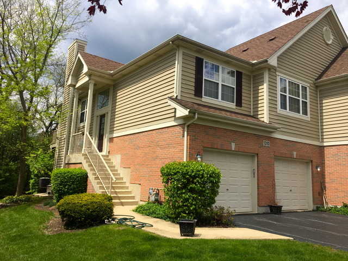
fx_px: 292
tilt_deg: +9.0
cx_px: 174
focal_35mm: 29
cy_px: 130
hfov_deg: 61.7
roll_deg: -4.0
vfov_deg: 48.2
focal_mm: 4.15
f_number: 2.2
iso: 32
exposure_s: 1/1799
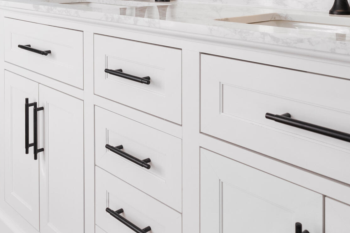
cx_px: 124
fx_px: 418
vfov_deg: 27.8
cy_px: -38
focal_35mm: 43
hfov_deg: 44.9
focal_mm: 16
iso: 500
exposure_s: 1/40
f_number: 7.1
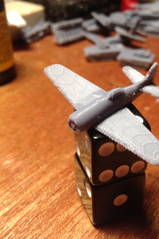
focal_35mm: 46
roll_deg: -0.1
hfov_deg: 29.0
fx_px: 305
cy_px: 120
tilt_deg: -35.7
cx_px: 109
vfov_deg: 42.7
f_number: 2.4
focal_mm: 4.12
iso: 50
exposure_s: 1/24
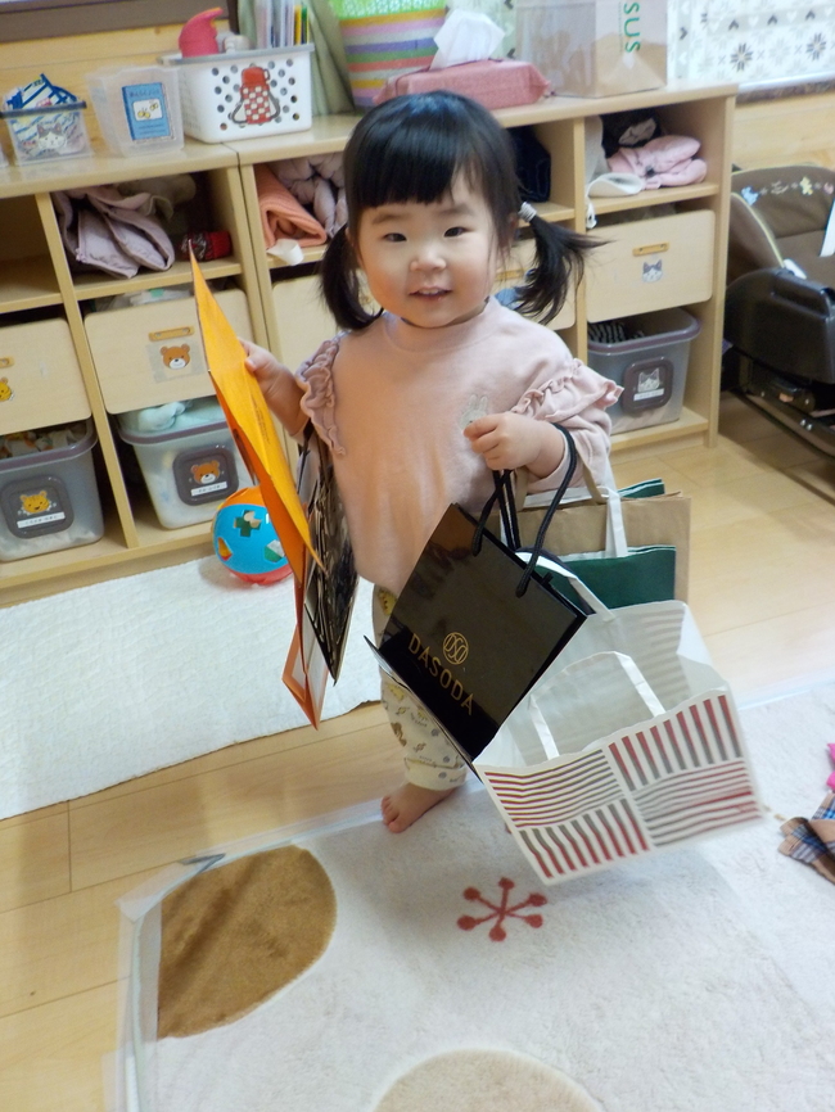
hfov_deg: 46.8
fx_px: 964
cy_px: 556
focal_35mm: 30
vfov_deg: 60.0
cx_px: 418
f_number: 3.3
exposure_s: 1/30
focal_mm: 4.1
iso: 280
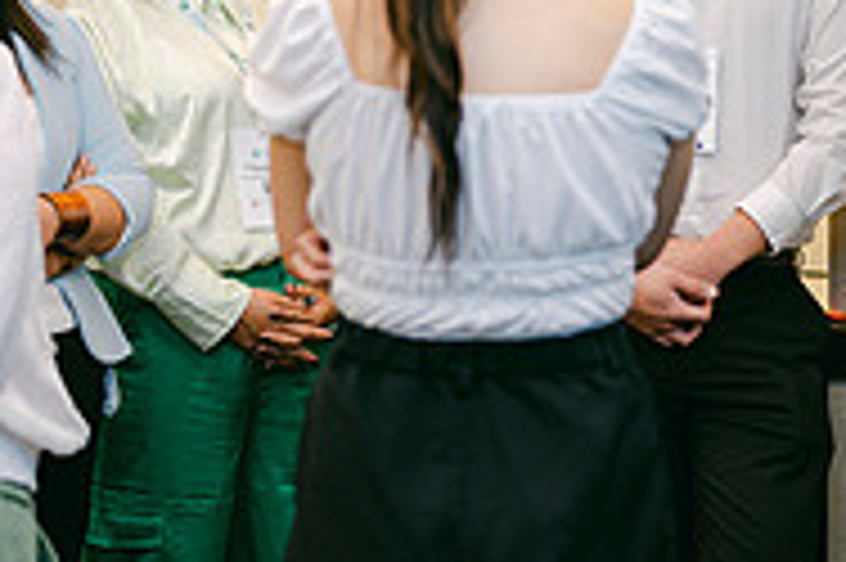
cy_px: 270
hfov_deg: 13.3
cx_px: 486
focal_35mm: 154
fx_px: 3616
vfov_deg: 8.9
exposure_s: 1/100
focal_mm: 50
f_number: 2
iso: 500
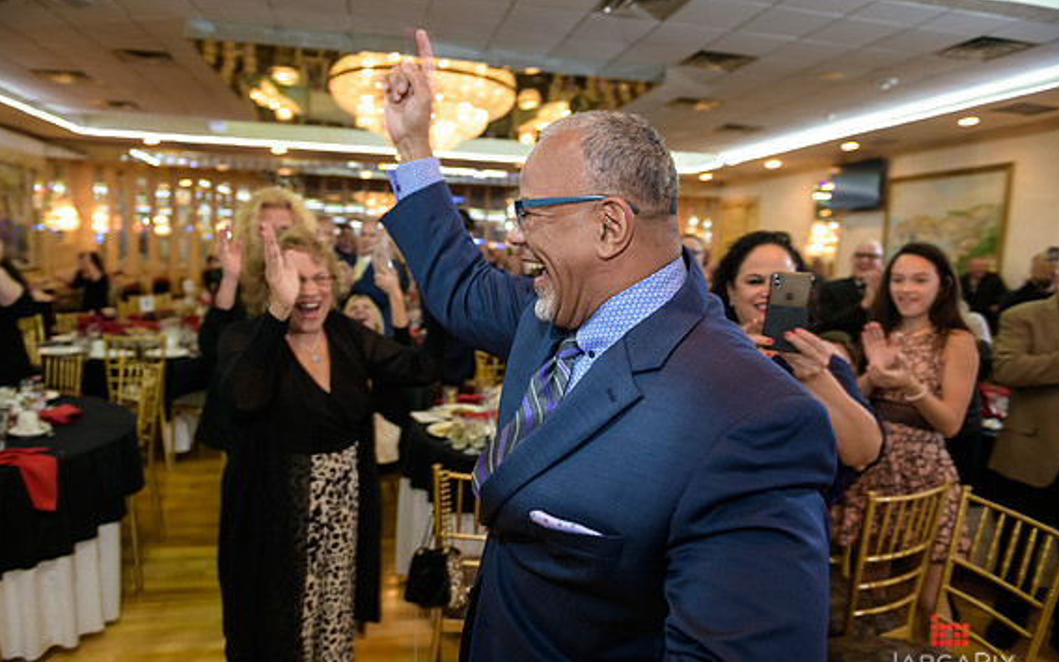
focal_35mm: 25
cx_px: 522
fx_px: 722
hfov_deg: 72.5
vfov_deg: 49.2
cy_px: 352
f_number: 3.2
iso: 1600
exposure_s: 1/125
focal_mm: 24
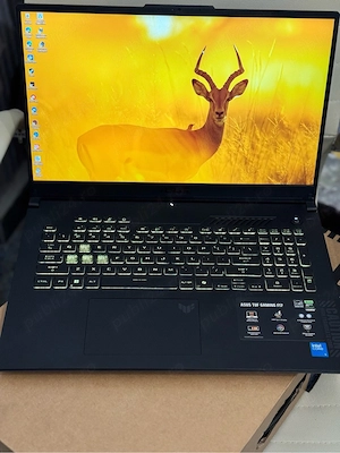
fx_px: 629
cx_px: 170
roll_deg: -0.6
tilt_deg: -43.3
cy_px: 226
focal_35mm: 48
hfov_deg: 30.3
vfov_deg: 39.7
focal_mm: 6.76
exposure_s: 1/60
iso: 125
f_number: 1.78
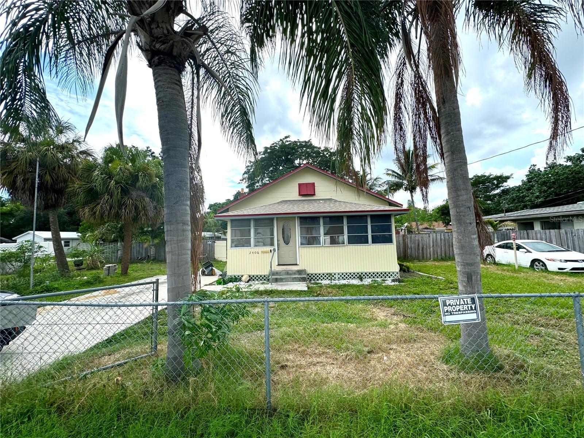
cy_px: 219
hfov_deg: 102.1
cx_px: 292
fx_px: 236
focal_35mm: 14
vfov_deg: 85.7
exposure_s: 1/518
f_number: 2.2
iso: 40
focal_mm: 2.22
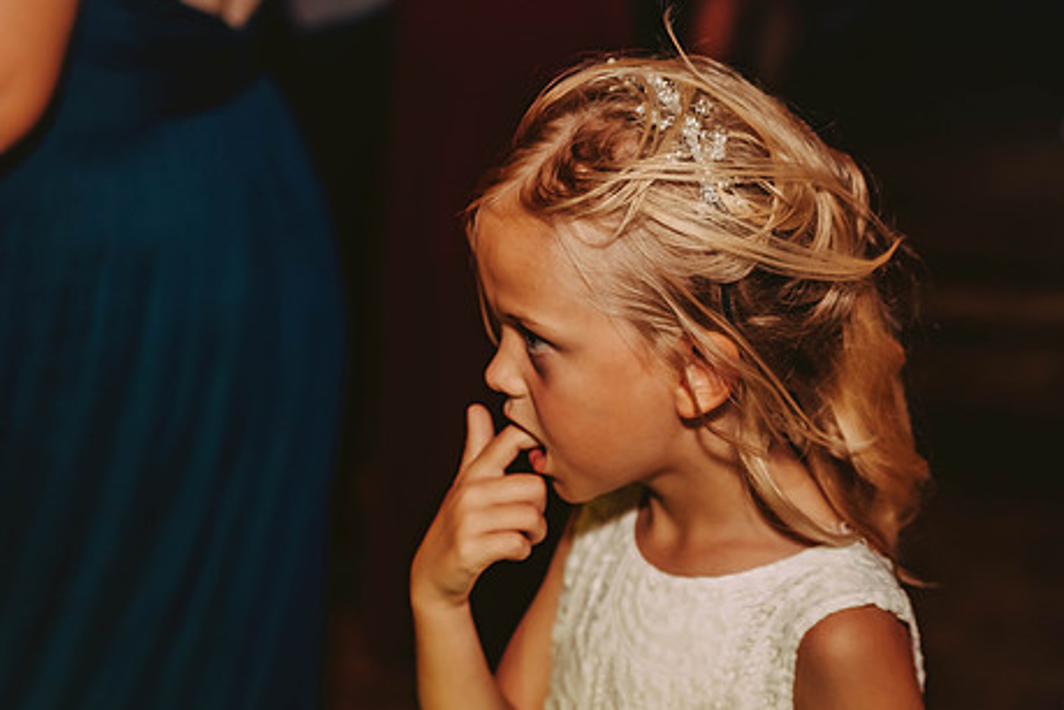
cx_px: 542
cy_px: 437
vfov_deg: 15.0
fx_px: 2689
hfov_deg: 22.4
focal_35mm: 91
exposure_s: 1/160
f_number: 2.8
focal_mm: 72
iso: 1000
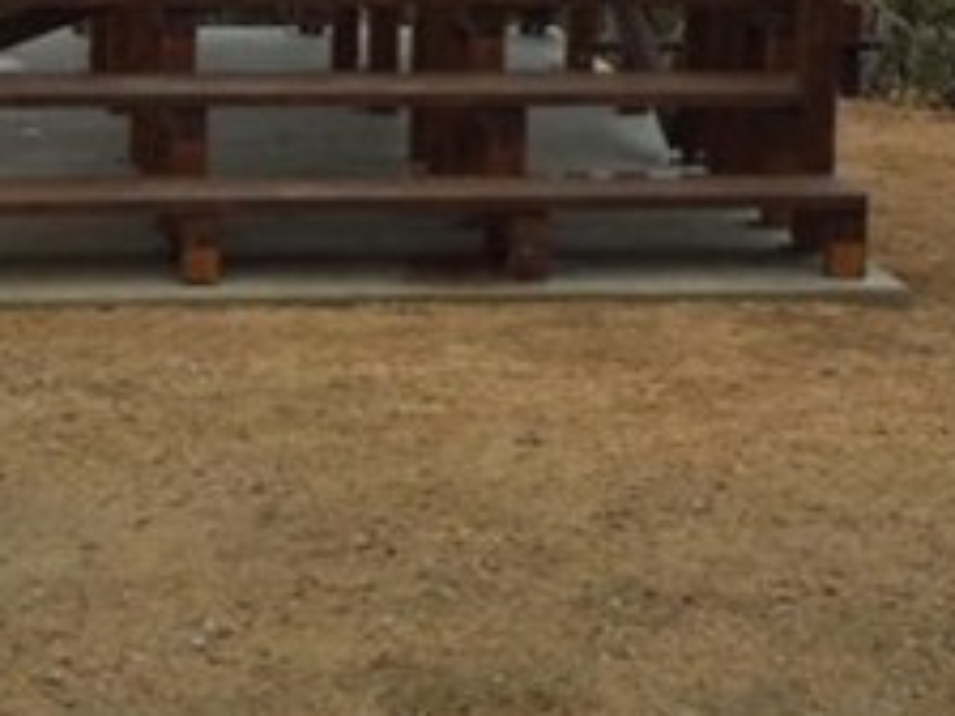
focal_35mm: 126
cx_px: 379
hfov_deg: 15.6
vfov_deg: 11.5
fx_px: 3476
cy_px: -213
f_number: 3.4
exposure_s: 1/800
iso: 64
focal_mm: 8.3
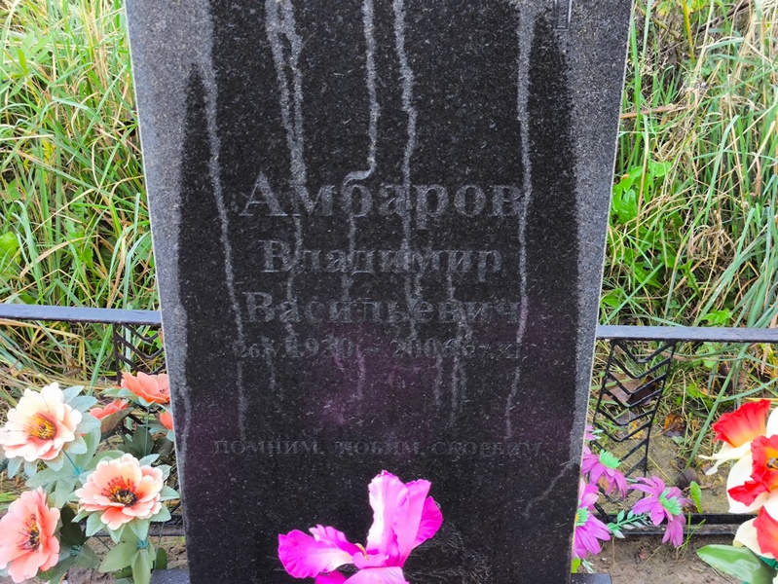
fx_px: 1124
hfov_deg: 38.2
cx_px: 389
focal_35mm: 50
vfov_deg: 29.1
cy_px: 292
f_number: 1.7
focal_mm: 4.71
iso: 64
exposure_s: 1/60
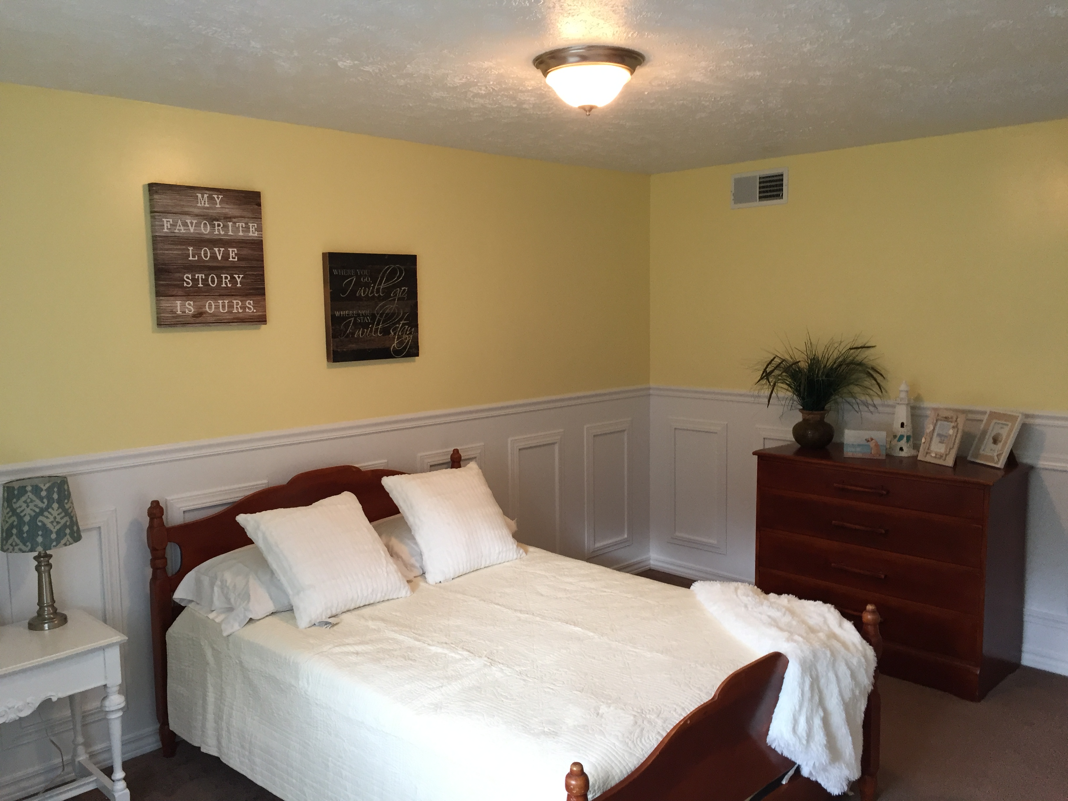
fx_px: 895
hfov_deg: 61.7
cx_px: 534
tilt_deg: -7.4
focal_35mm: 29
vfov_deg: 48.2
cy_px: 400
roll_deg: -0.6
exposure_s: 1/30
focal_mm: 4.15
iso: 40
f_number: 2.2
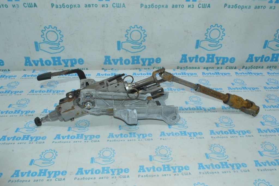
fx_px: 232
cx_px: 140
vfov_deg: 43.5
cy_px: 93
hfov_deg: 62.0
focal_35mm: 30
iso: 5000
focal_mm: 20
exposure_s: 1/80
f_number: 25
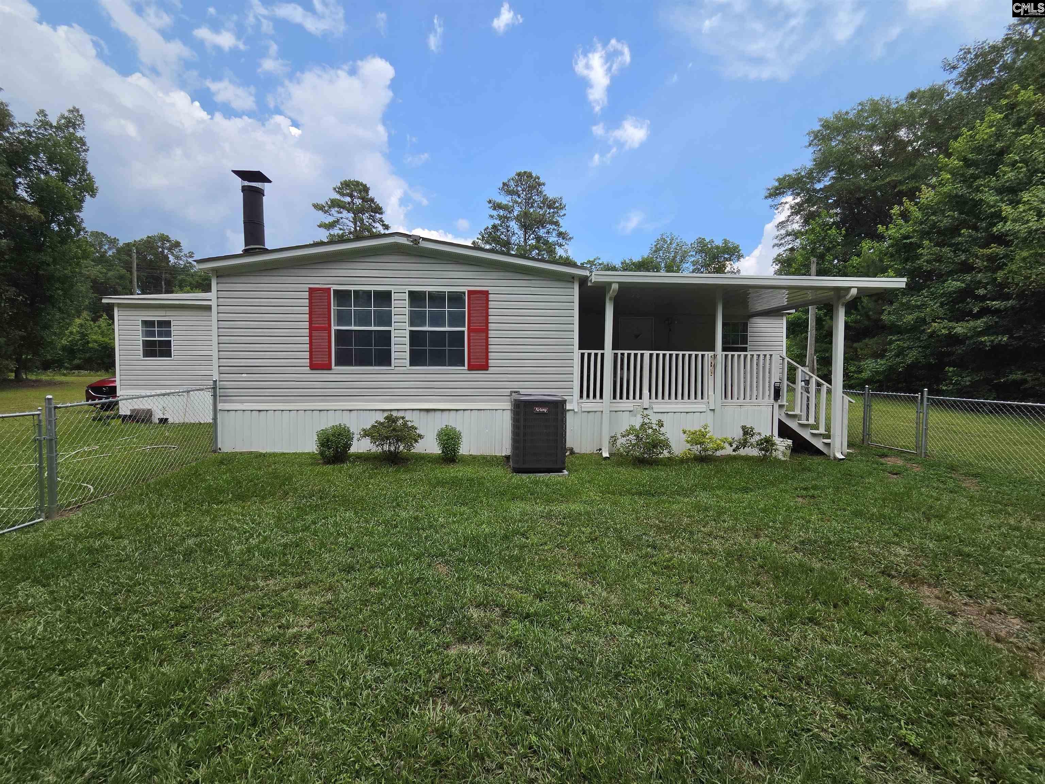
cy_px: 392
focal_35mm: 13
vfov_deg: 89.9
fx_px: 392
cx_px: 522
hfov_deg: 106.2
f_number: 2.2
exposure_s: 1/1290
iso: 100
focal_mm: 2.2
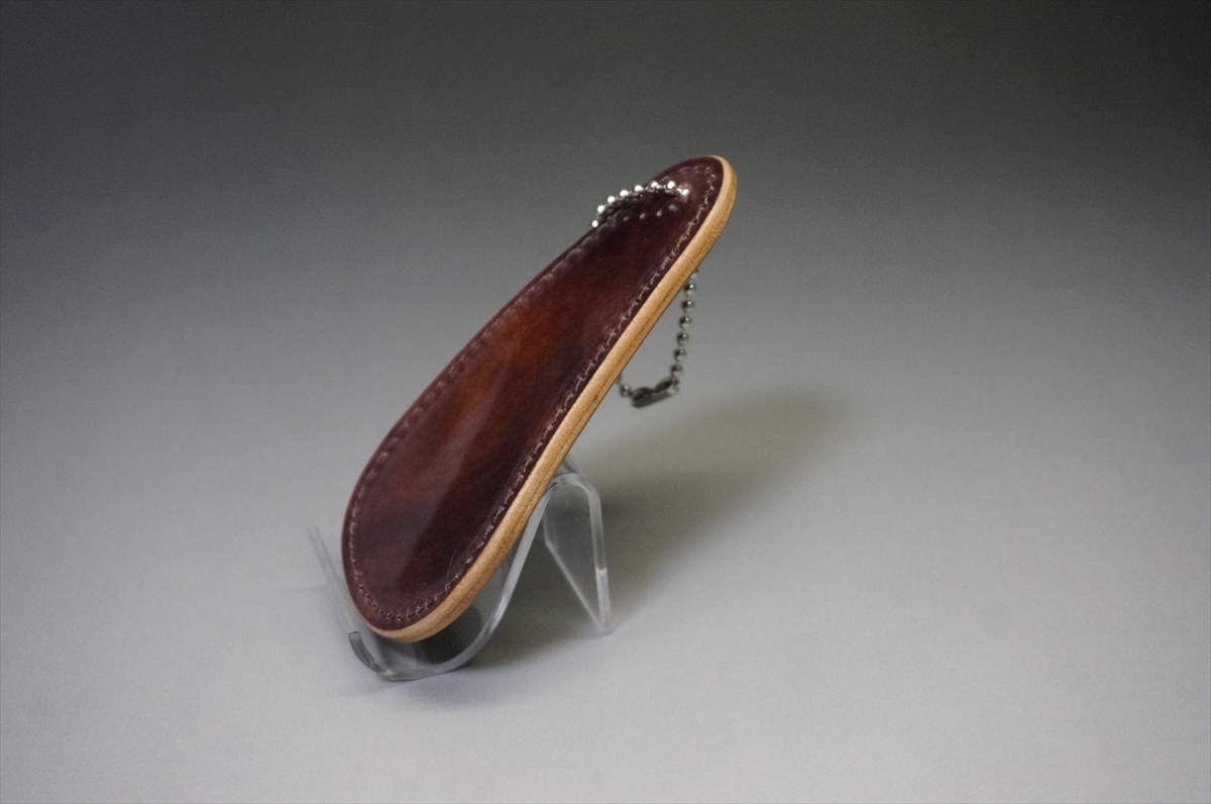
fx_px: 1763
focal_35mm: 52
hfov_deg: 37.9
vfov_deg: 25.7
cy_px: 402
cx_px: 606
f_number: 5.6
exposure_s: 1/160
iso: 3200
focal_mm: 35
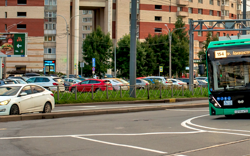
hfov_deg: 18.6
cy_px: 21
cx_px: 248
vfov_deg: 11.9
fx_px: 743
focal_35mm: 109
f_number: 5
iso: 400
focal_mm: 50
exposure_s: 1/200
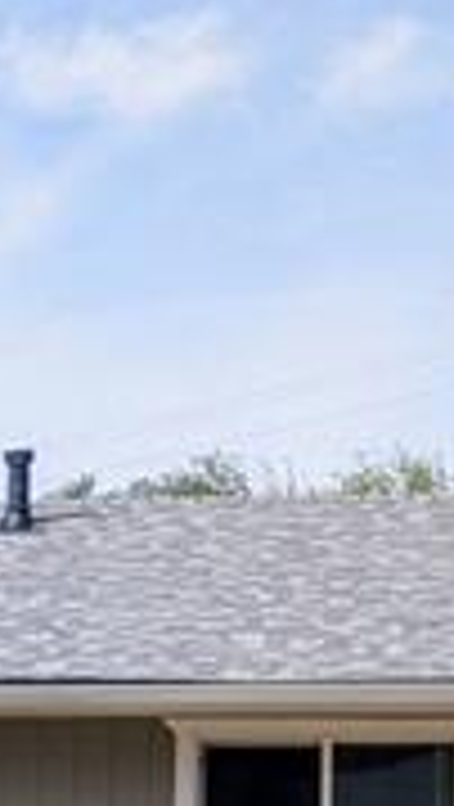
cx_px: -369
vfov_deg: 14.1
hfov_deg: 7.9
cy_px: 865
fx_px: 3181
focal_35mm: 149
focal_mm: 6.9
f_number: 1.68
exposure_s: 1/903
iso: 23
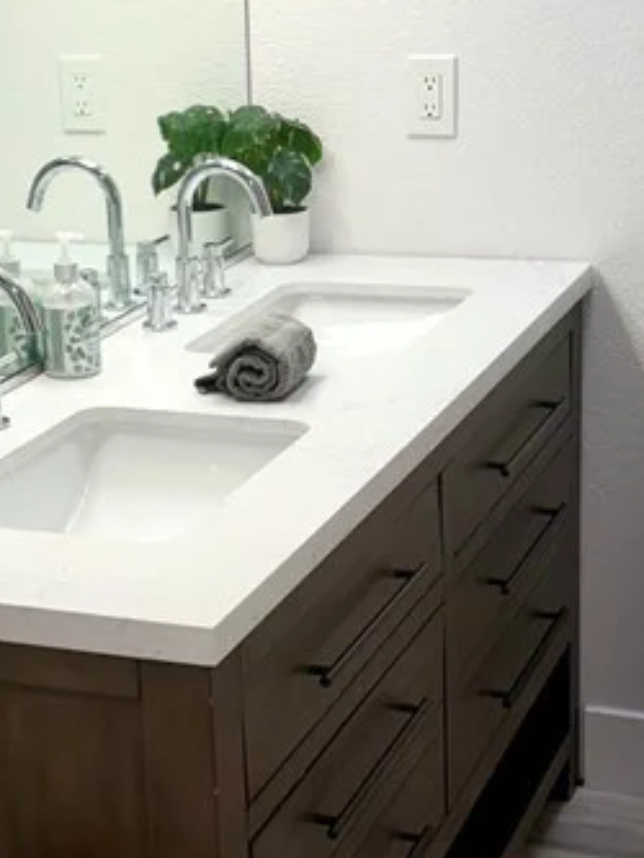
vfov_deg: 24.4
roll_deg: +2.4
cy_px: 420
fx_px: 1983
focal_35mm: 80
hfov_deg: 18.4
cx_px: 198
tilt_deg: -16.4
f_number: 1.6
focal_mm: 5.96
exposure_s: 1/236
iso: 50
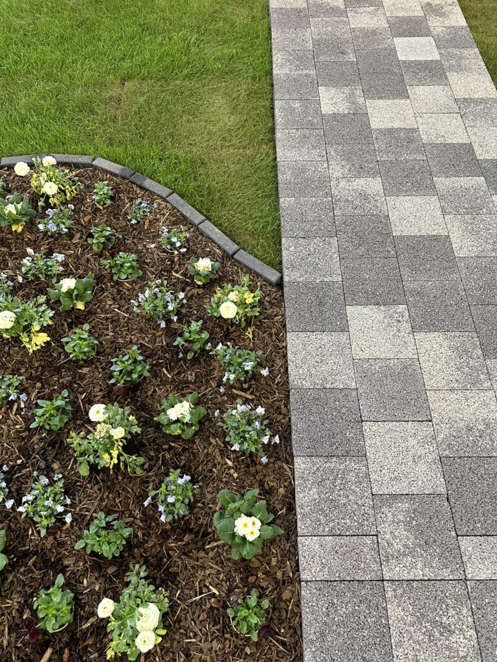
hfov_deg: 56.8
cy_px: 331
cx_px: 248
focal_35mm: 24
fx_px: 459
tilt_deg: -60.3
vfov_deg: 71.6
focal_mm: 6.86
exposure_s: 1/50
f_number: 1.78
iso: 500
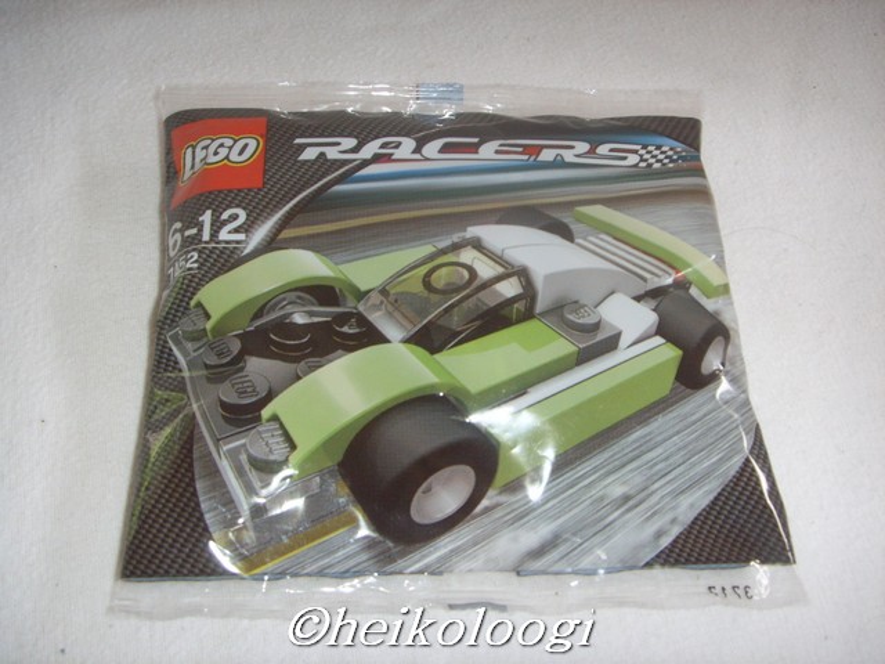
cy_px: 332
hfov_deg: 47.9
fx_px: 997
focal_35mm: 39
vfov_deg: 36.8
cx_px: 442
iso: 100
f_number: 3.5
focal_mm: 6.6
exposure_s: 1/45
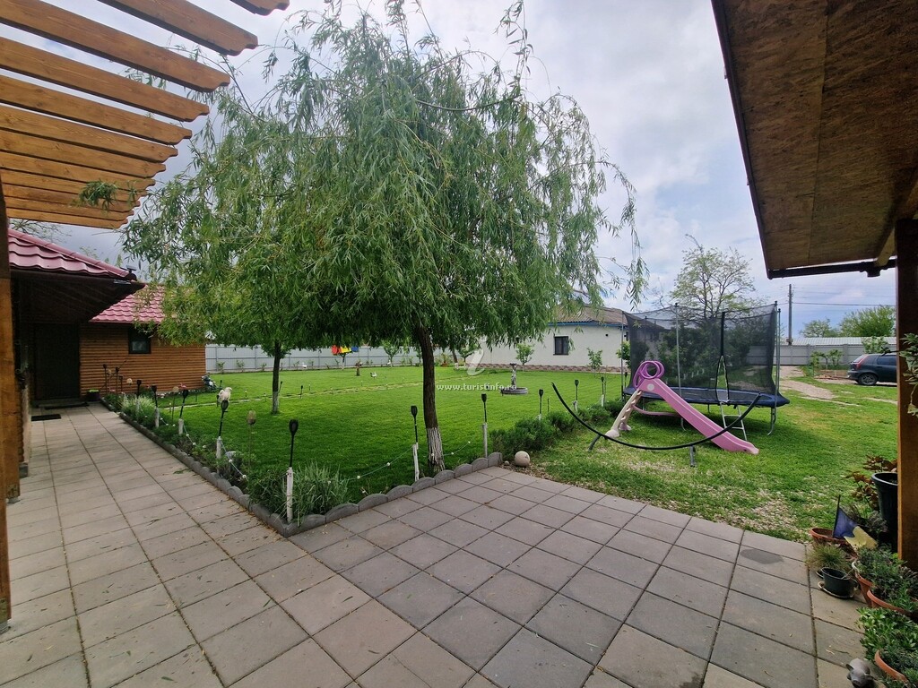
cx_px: 459
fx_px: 345
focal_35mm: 13
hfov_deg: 106.2
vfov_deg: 89.9
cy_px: 344
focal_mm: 2.2
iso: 50
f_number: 2.2
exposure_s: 1/4624
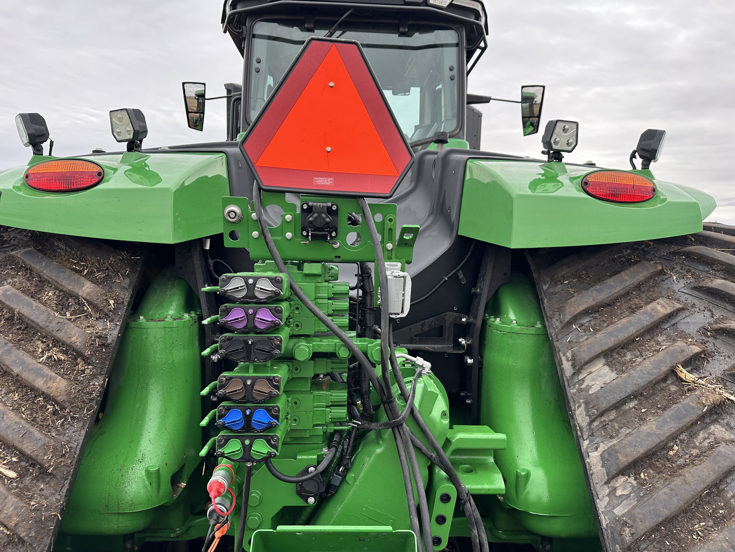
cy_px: 276
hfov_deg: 71.6
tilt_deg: -1.9
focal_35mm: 24
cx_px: 368
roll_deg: +0.3
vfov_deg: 56.8
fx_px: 510
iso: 80
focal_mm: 6.86
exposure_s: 1/480
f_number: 1.78
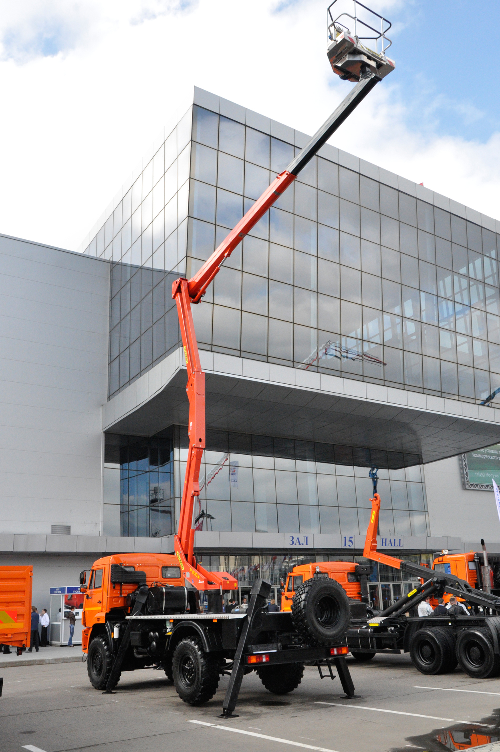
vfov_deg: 56.5
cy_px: 384
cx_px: 259
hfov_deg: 39.3
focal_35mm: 34
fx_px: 700
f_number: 14
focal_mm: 21
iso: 1600
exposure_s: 1/800
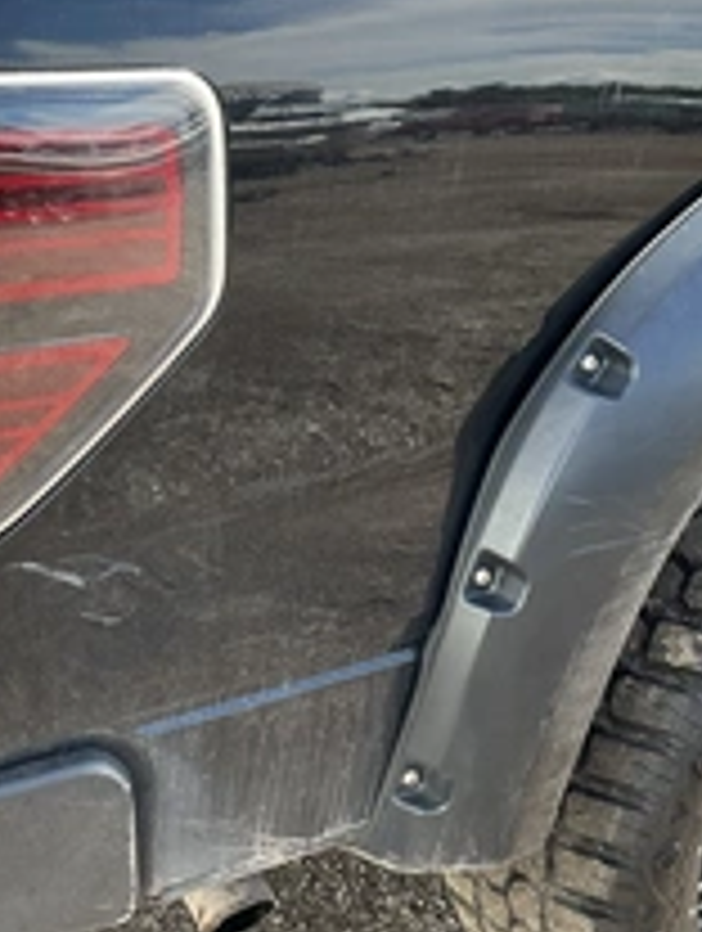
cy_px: 392
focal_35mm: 54
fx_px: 1456
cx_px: 310
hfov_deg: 27.1
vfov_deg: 35.4
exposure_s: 1/265
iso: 25
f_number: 1.8
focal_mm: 3
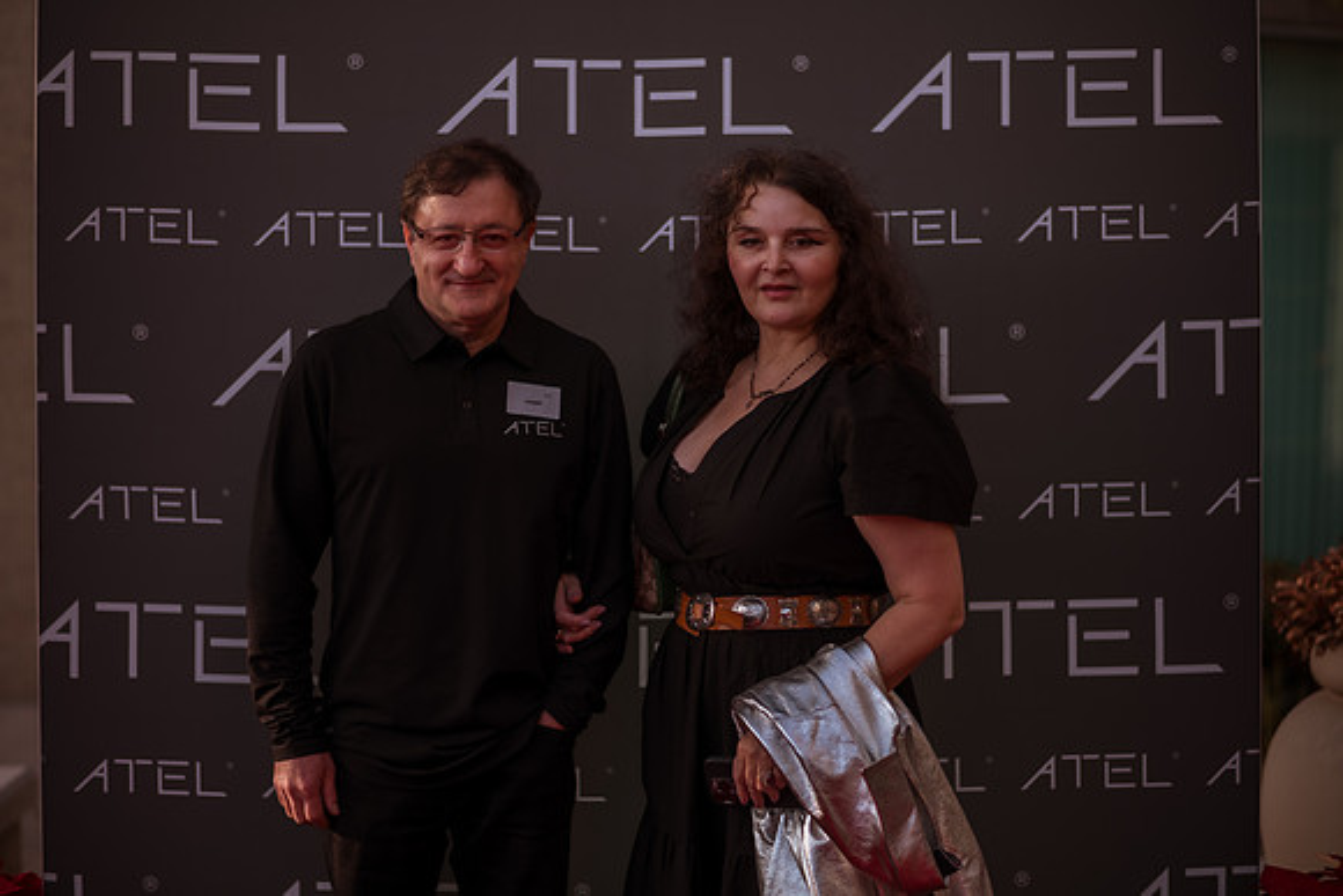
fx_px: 2164
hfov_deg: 34.5
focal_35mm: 58
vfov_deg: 23.4
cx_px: 672
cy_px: 448
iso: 125
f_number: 1.4
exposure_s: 1/1250
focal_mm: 58
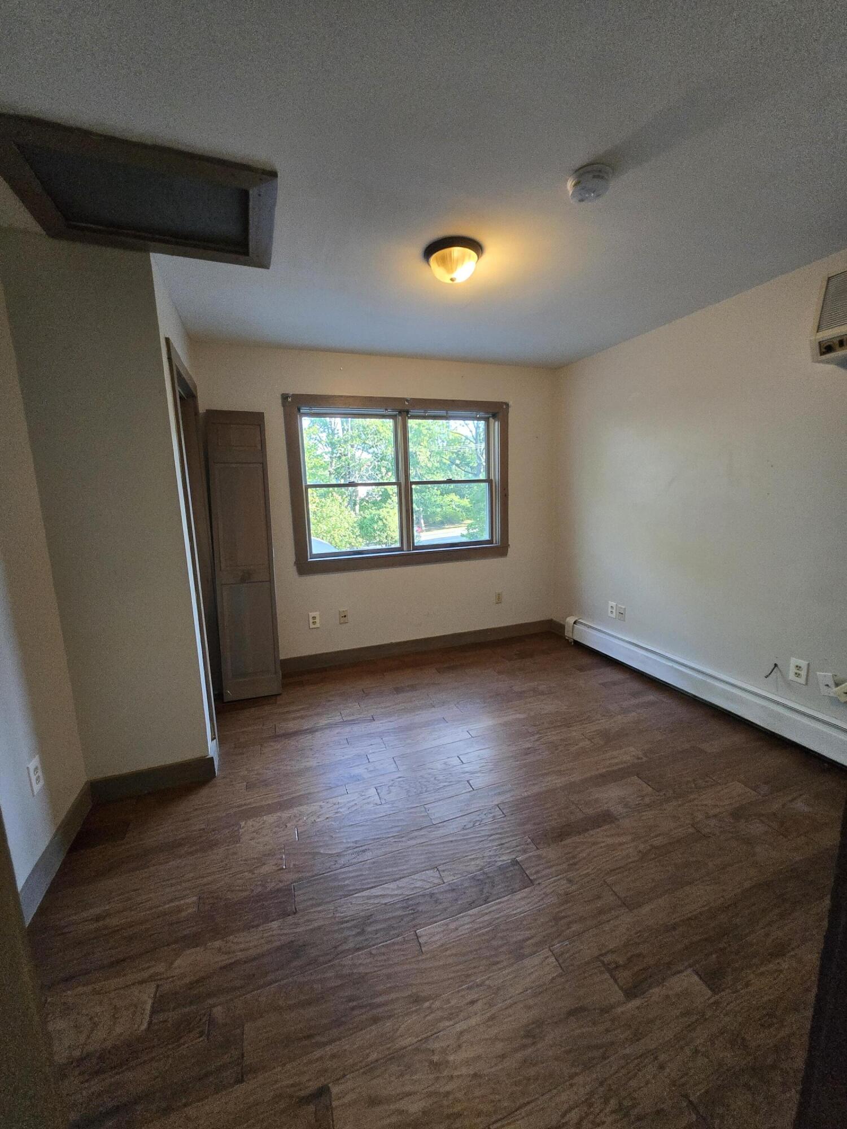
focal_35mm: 13
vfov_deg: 106.2
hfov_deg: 89.9
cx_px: 424
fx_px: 424
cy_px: 564
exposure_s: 1/60
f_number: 2.2
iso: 250
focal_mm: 1.7
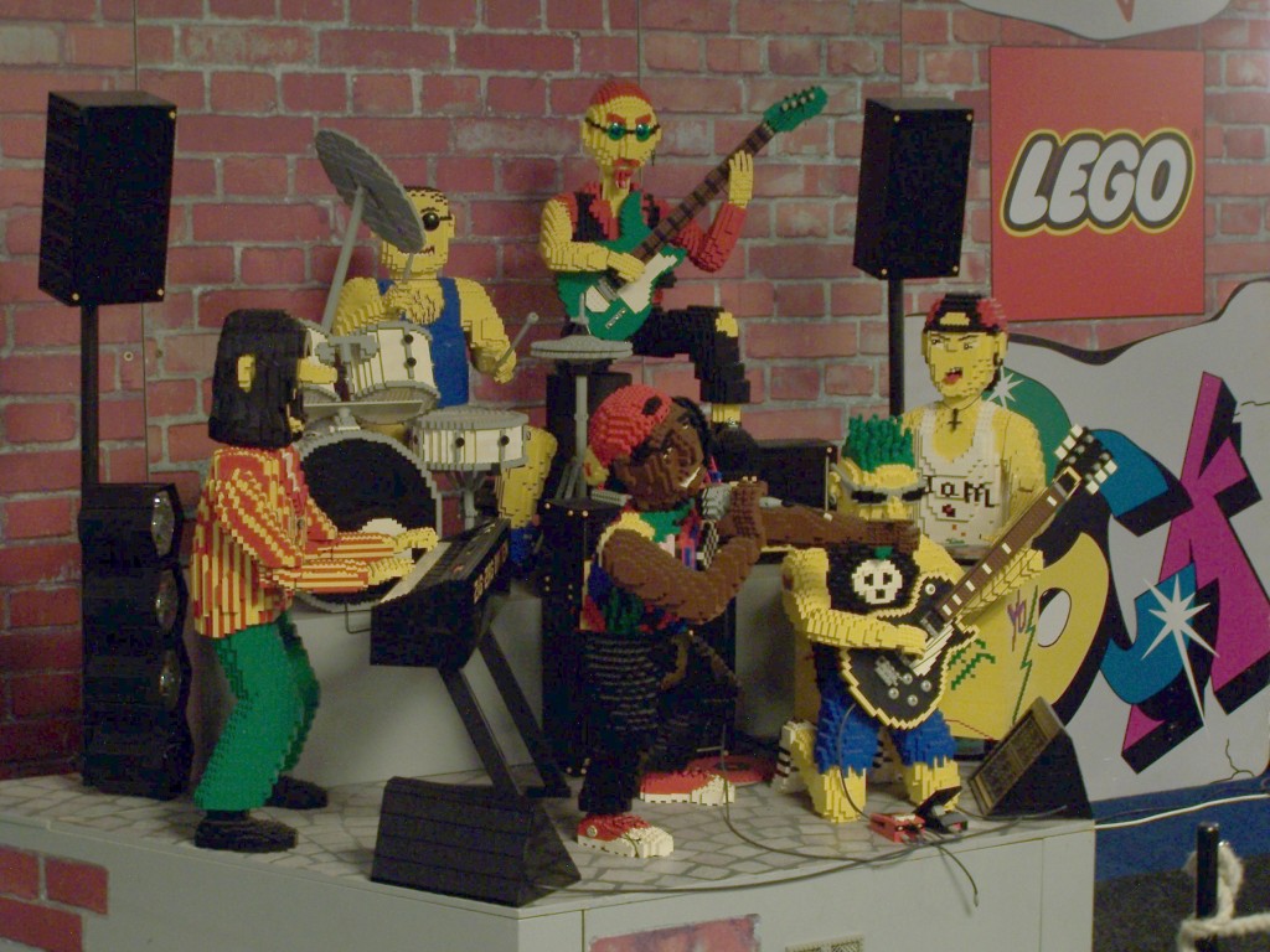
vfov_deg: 21.3
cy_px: 476
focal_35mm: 69
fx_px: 2531
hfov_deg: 28.2
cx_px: 635
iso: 80
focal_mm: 11.5
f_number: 3.2
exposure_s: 1/2
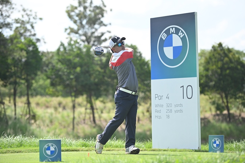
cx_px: 122
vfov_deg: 11.4
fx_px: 816
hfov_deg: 17.1
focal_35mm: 120
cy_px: 82
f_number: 2.8
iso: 250
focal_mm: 120
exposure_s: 1/2500
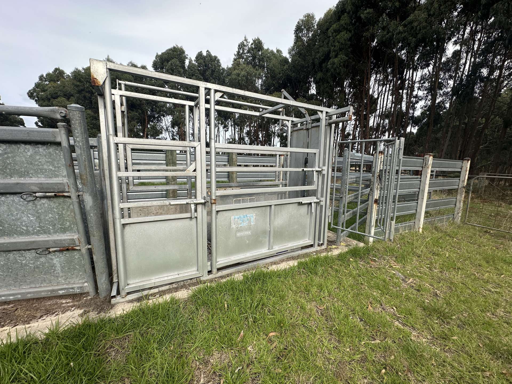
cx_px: 256
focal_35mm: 14
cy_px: 192
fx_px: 207
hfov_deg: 102.1
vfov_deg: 85.7
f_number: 2.2
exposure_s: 1/824
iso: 40
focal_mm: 2.22
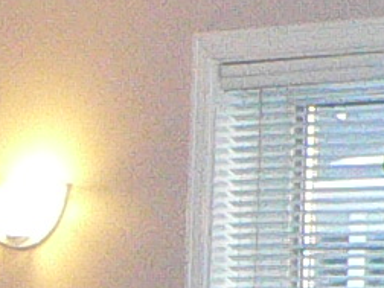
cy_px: 686
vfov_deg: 5.2
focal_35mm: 280
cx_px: -504
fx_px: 3106
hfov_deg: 6.7
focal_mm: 4.6
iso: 400
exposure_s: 1/60
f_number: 2.8
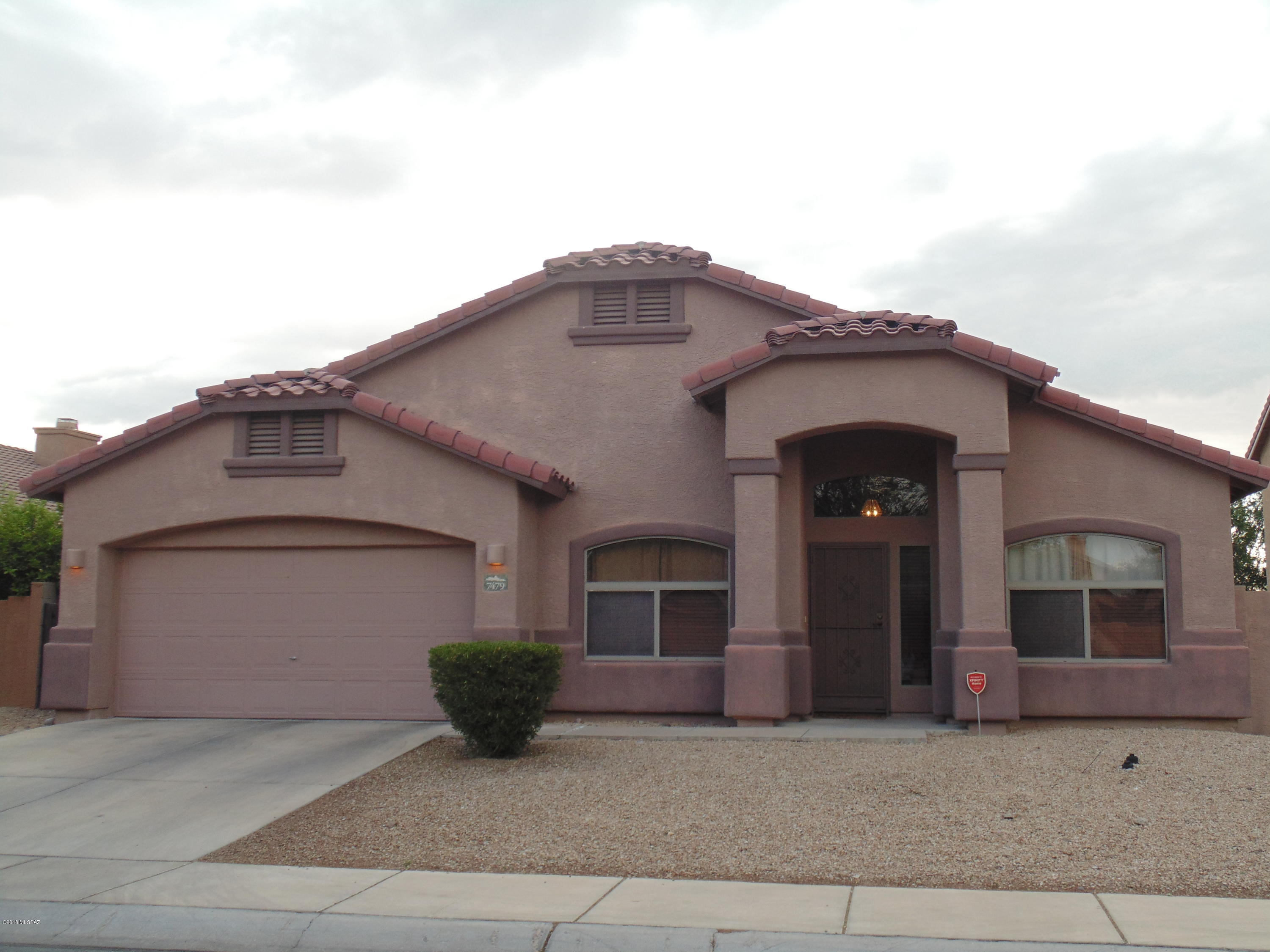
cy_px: 476
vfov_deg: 35.1
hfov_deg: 45.8
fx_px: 1504
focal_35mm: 41
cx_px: 635
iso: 80
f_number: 3.6
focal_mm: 7.4
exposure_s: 1/160
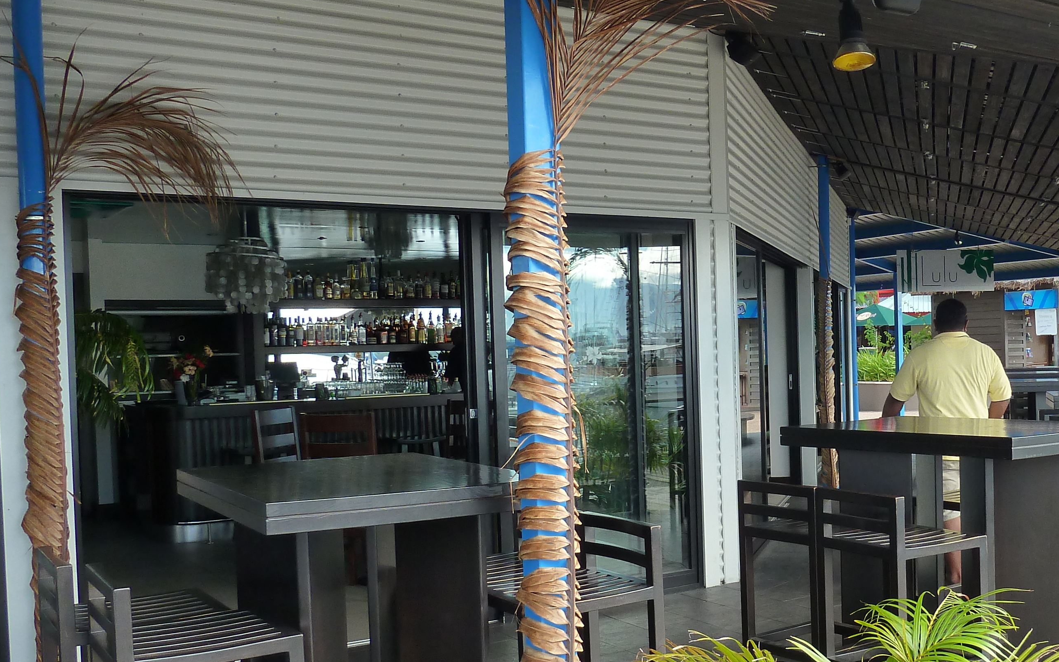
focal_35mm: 41
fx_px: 1183
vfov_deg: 31.2
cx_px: 775
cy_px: 389
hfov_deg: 46.7
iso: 125
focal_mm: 4.1
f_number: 3.5
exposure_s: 1/125
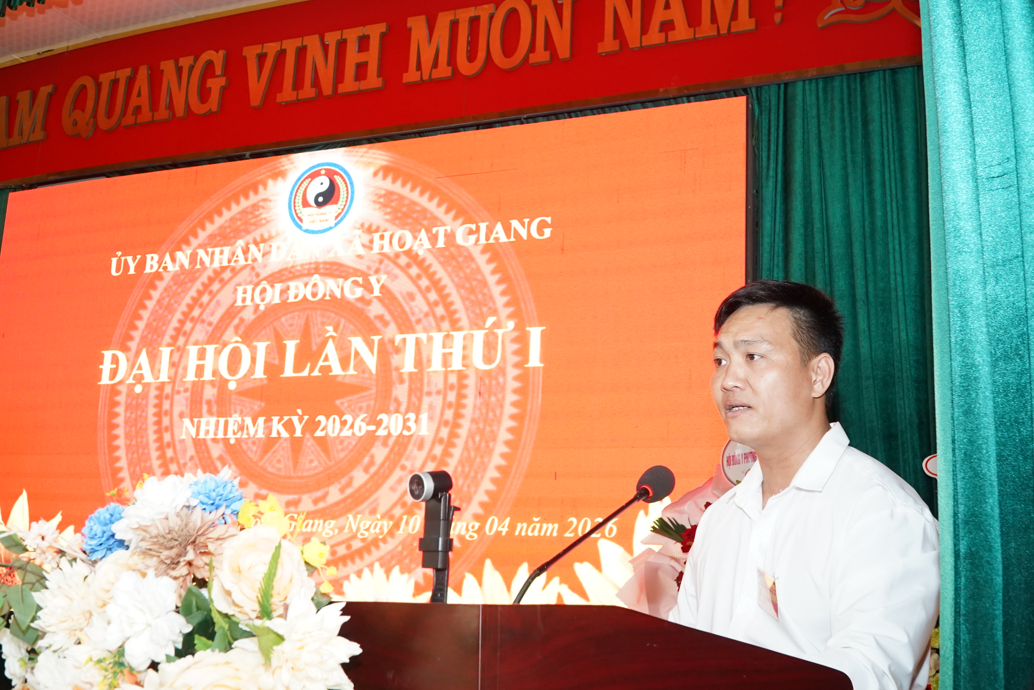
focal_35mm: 36
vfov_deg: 36.9
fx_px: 1034
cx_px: 517
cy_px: 345
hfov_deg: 53.1
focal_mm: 24
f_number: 6.3
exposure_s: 1/80
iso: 3200
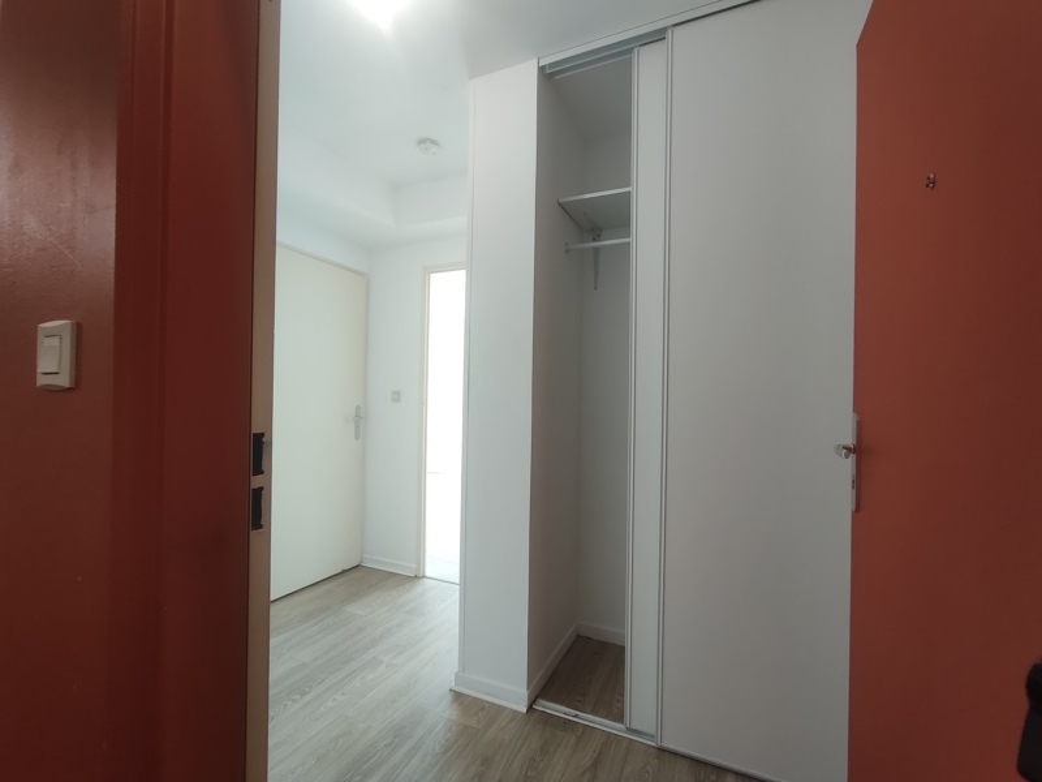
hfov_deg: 106.2
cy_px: 391
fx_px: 391
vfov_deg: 89.9
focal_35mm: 13
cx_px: 521
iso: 174
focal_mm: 1.66
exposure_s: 1/50
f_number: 2.2
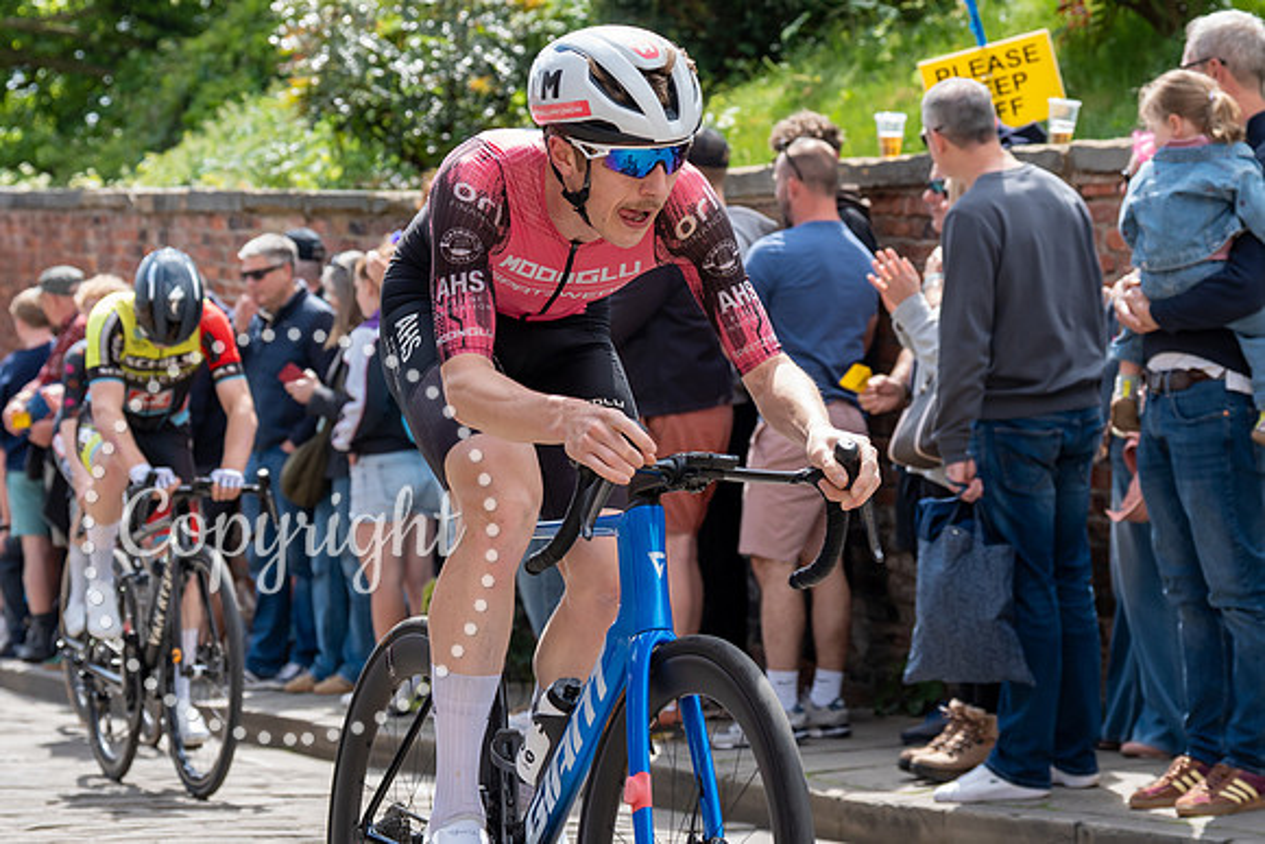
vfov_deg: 12.4
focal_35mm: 110
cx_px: 669
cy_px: 181
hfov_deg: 18.6
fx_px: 3868
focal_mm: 70
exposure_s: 1/1000
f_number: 5
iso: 640
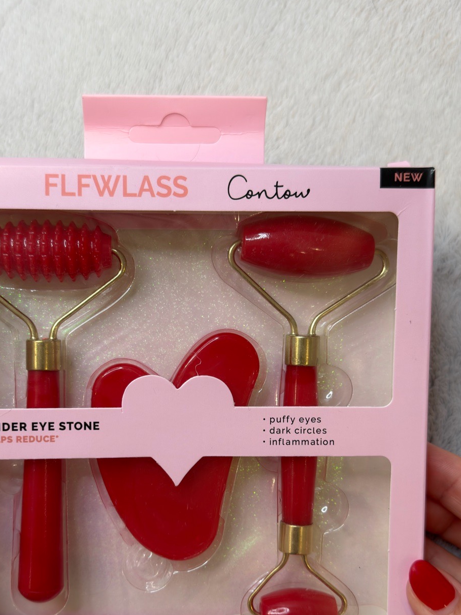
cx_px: 189
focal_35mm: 41
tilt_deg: -76.2
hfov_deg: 35.1
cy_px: 388
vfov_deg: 45.3
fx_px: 728
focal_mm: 6.76
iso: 50
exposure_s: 1/144
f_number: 1.78
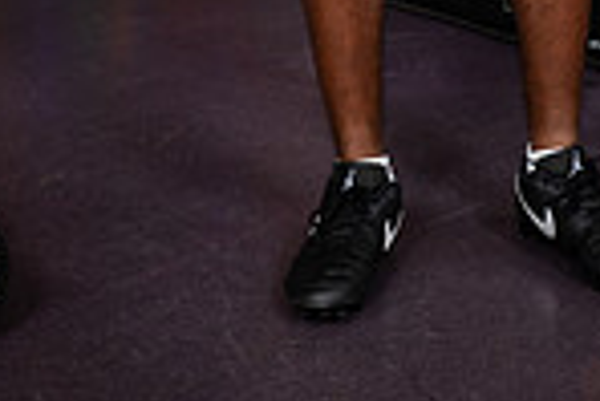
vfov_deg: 9.1
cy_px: -470
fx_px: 2336
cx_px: 422
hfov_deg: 14.6
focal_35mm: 140
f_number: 7.1
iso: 800
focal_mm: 46
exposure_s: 1/250
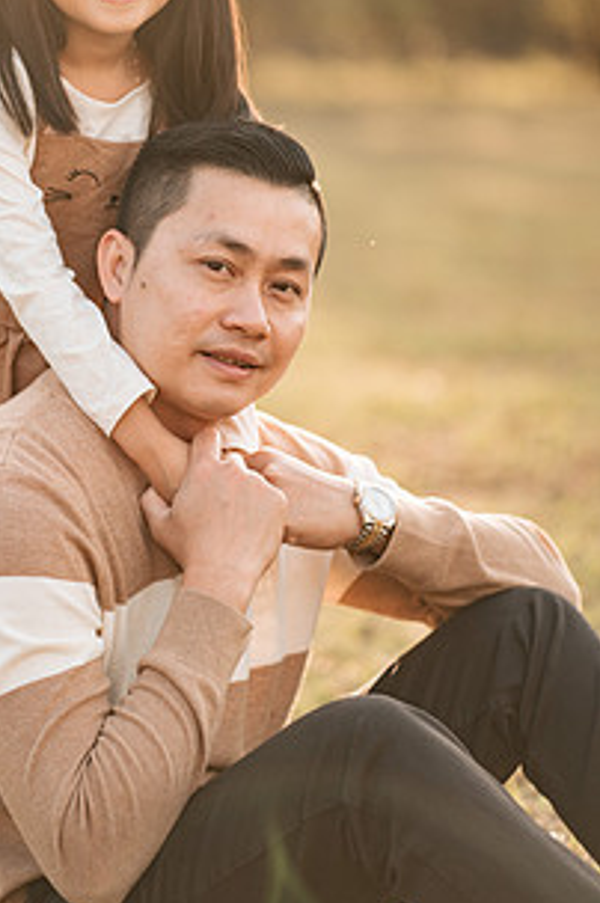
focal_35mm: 126
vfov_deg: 16.2
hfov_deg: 10.8
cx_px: 157
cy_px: 276
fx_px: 3157
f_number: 2
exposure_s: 1/640
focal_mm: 85
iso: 100
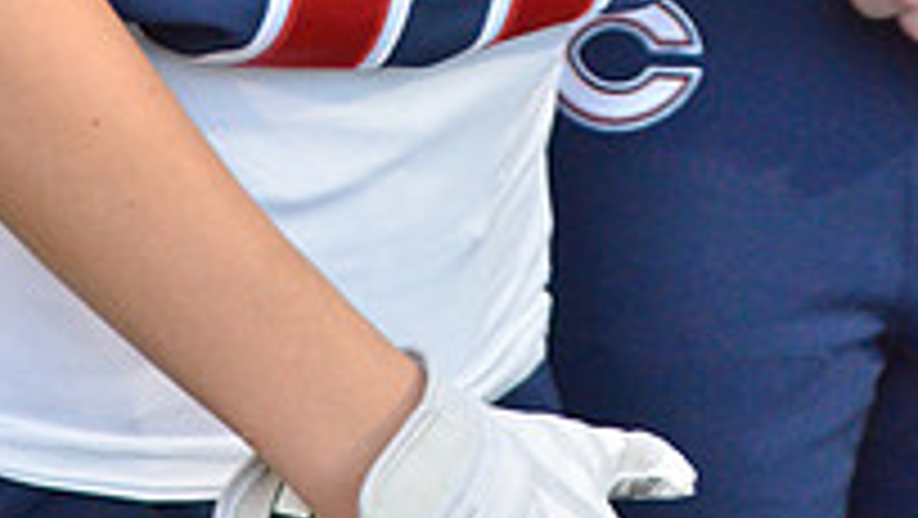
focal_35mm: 245
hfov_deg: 8.8
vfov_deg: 4.8
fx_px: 5979
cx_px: 639
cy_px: -775
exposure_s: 1/500
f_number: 4.5
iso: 4500
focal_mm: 55
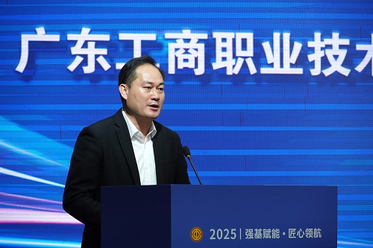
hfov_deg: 12.9
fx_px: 1647
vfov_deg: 8.6
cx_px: 186
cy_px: 124
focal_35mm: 159
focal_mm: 106
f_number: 5.6
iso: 800
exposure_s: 1/200
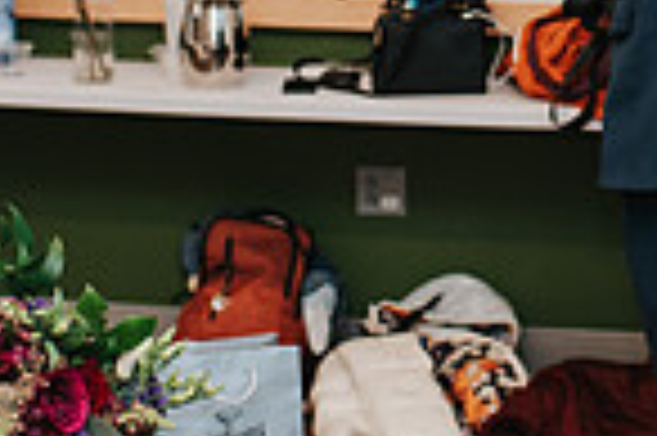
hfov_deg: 14.7
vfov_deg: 9.7
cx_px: 486
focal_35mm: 139
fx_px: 2534
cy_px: -101
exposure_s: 1/200
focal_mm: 35
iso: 800
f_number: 2.8
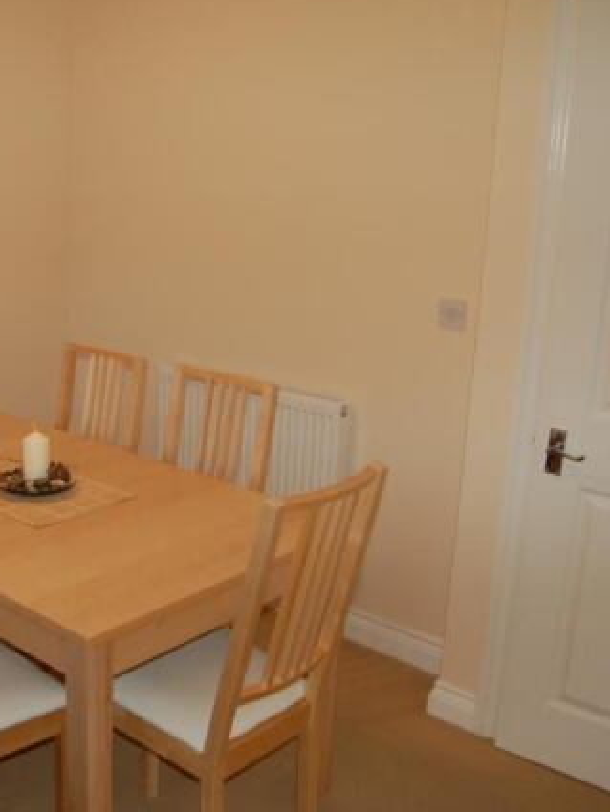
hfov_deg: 35.0
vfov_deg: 46.8
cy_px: 403
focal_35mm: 40
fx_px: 939
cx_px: 138
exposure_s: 1/60
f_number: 3.5
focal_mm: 18
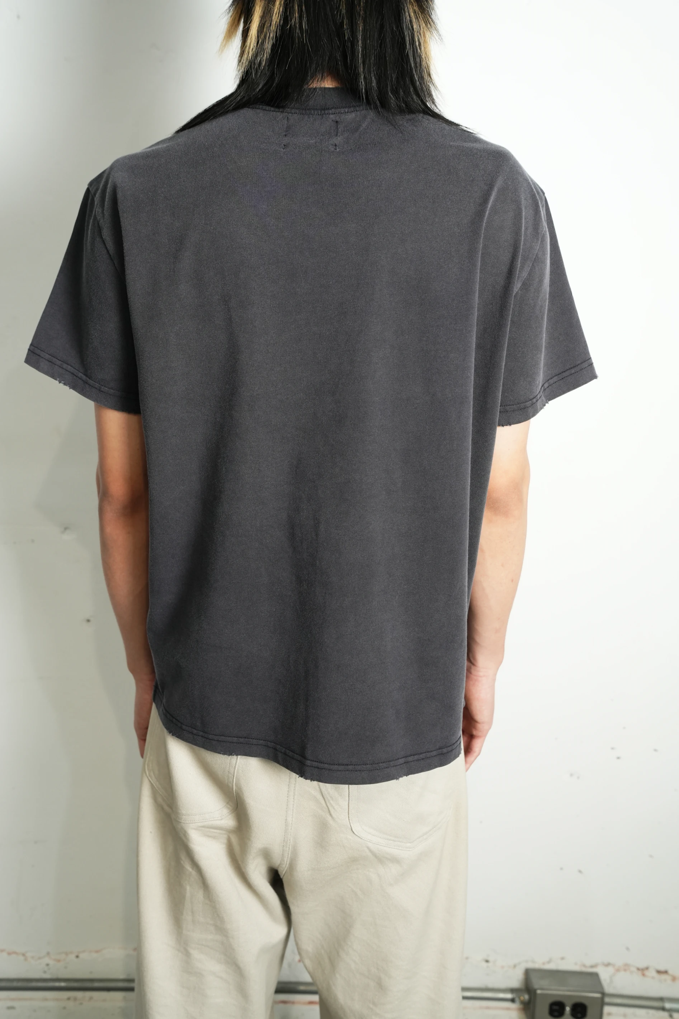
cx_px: 340
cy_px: 510
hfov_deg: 37.8
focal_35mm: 35
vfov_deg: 54.4
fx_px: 990
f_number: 4.5
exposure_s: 1/100
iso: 1250
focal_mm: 35
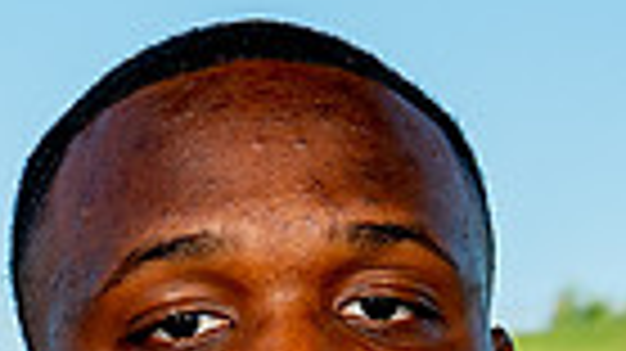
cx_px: 343
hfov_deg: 7.5
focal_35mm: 286
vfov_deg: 4.1
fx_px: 4745
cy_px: 1034
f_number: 8
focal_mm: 52
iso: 100
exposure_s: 1/125
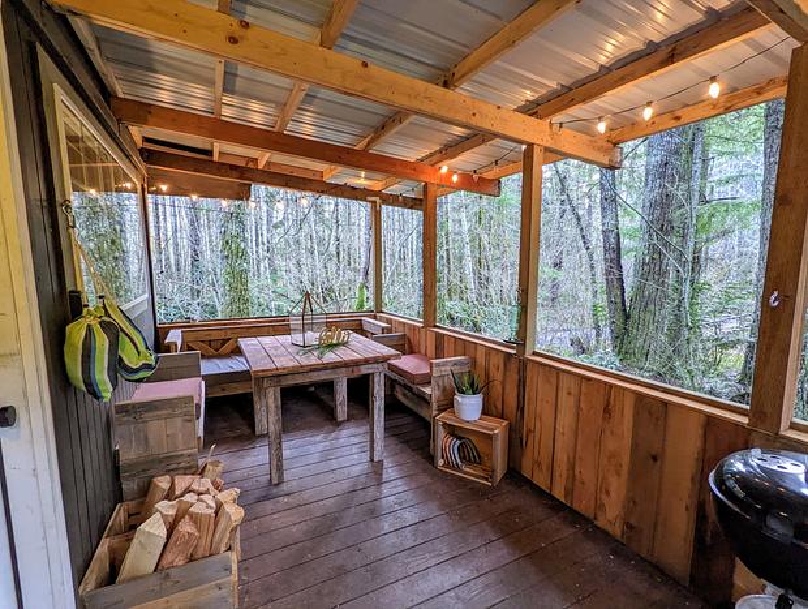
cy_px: 304
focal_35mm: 16
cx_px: 404
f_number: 2.2
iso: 227
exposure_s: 1/24
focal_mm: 2.22
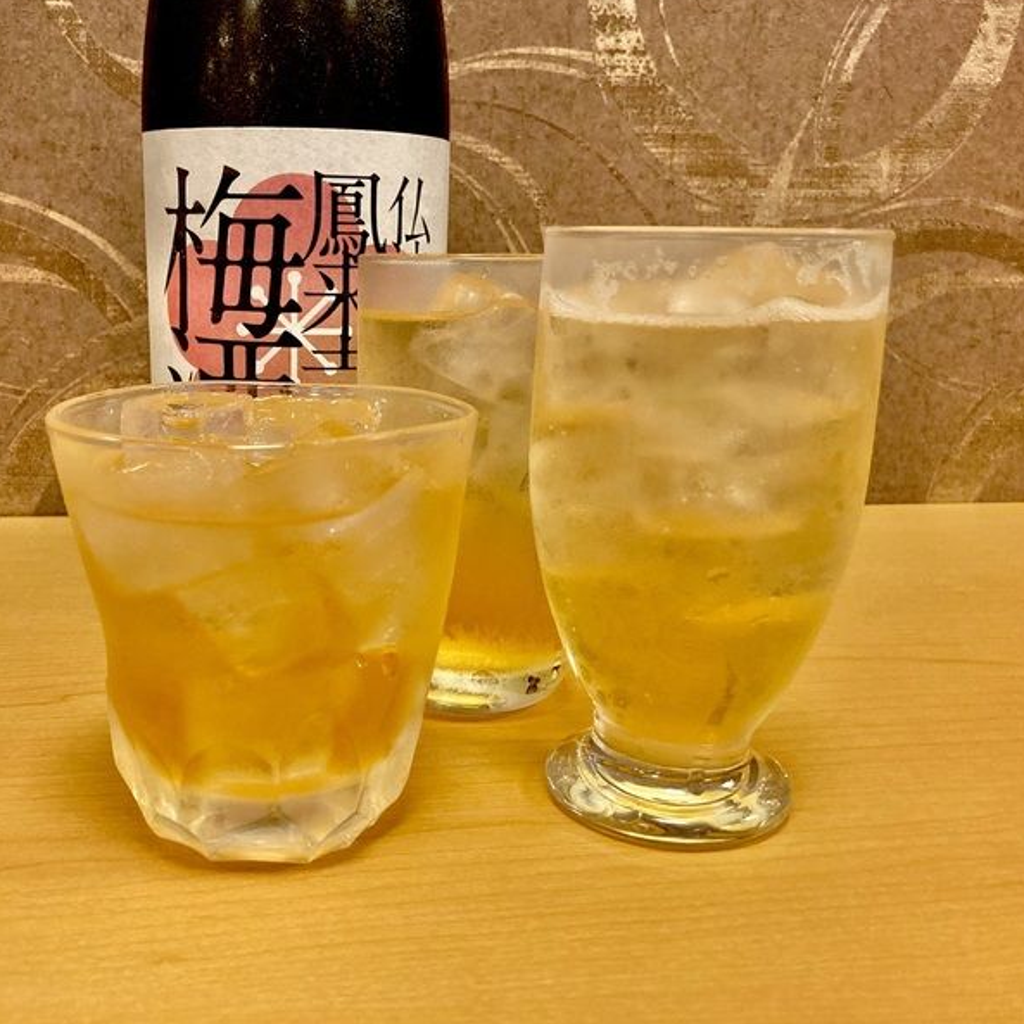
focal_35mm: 34
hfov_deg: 47.9
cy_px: 503
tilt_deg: -12.9
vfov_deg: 48.4
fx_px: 1138
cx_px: 367
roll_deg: -0.1
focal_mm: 3.99
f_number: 1.8
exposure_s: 1/40
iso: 250
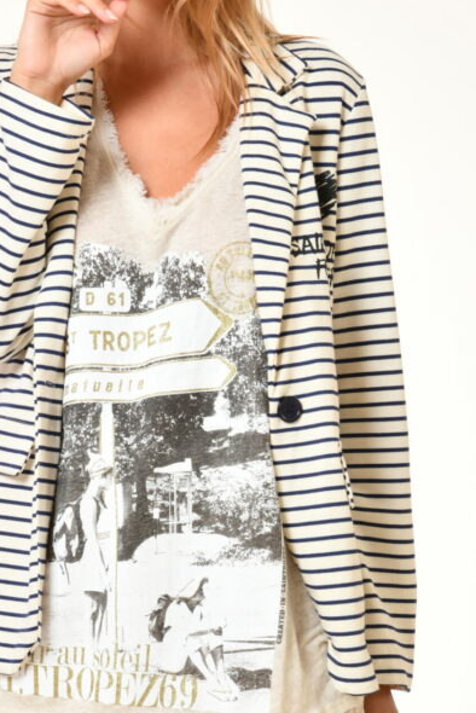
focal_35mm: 187
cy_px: 413
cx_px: 110
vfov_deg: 11.0
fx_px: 3704
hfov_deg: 7.3
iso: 100
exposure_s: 1/250
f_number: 16
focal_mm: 92
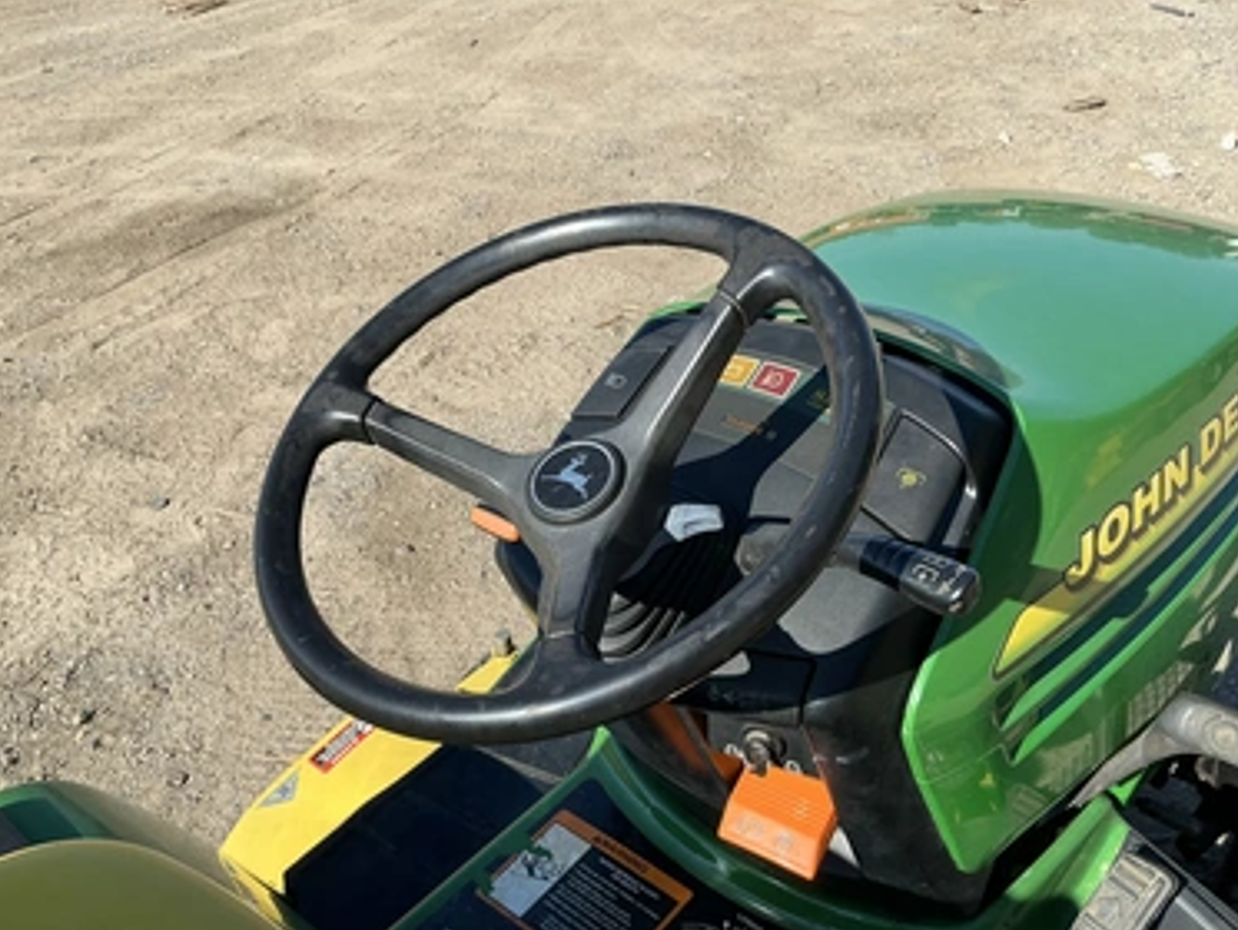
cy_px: 482
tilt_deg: -32.9
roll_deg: +2.5
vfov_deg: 46.8
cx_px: 578
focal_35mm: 30
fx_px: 1073
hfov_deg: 59.9
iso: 25
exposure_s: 1/1311
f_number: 1.8
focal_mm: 3
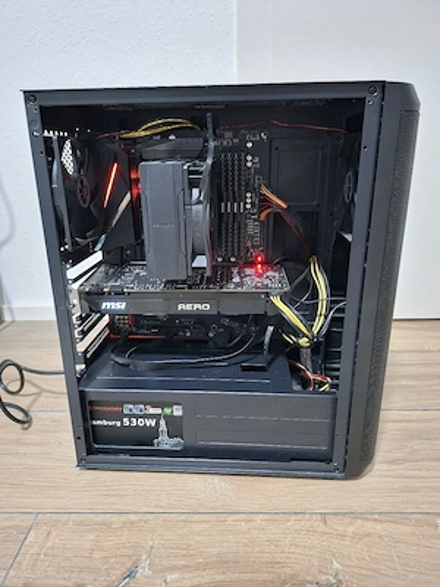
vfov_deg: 73.9
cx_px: 220
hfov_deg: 58.9
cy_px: 294
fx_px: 390
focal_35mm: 23
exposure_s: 1/25
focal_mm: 5.54
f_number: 1.8
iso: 640
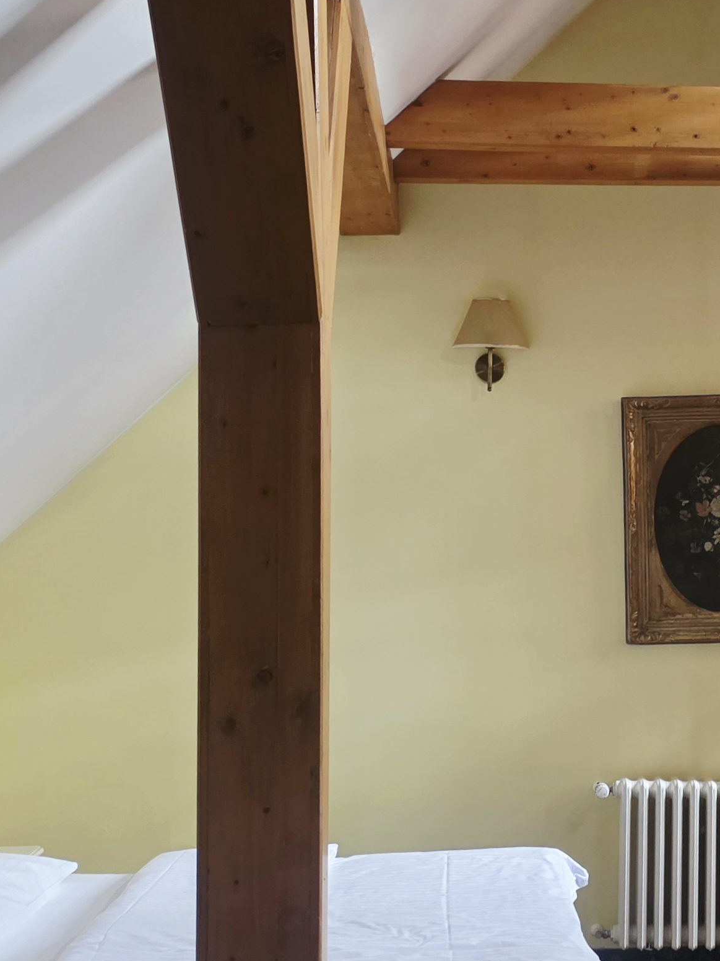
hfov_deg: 25.8
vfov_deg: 34.9
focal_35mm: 55
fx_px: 1526
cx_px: 641
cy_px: 428
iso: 320
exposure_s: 1/50.3
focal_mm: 6.3
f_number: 1.7
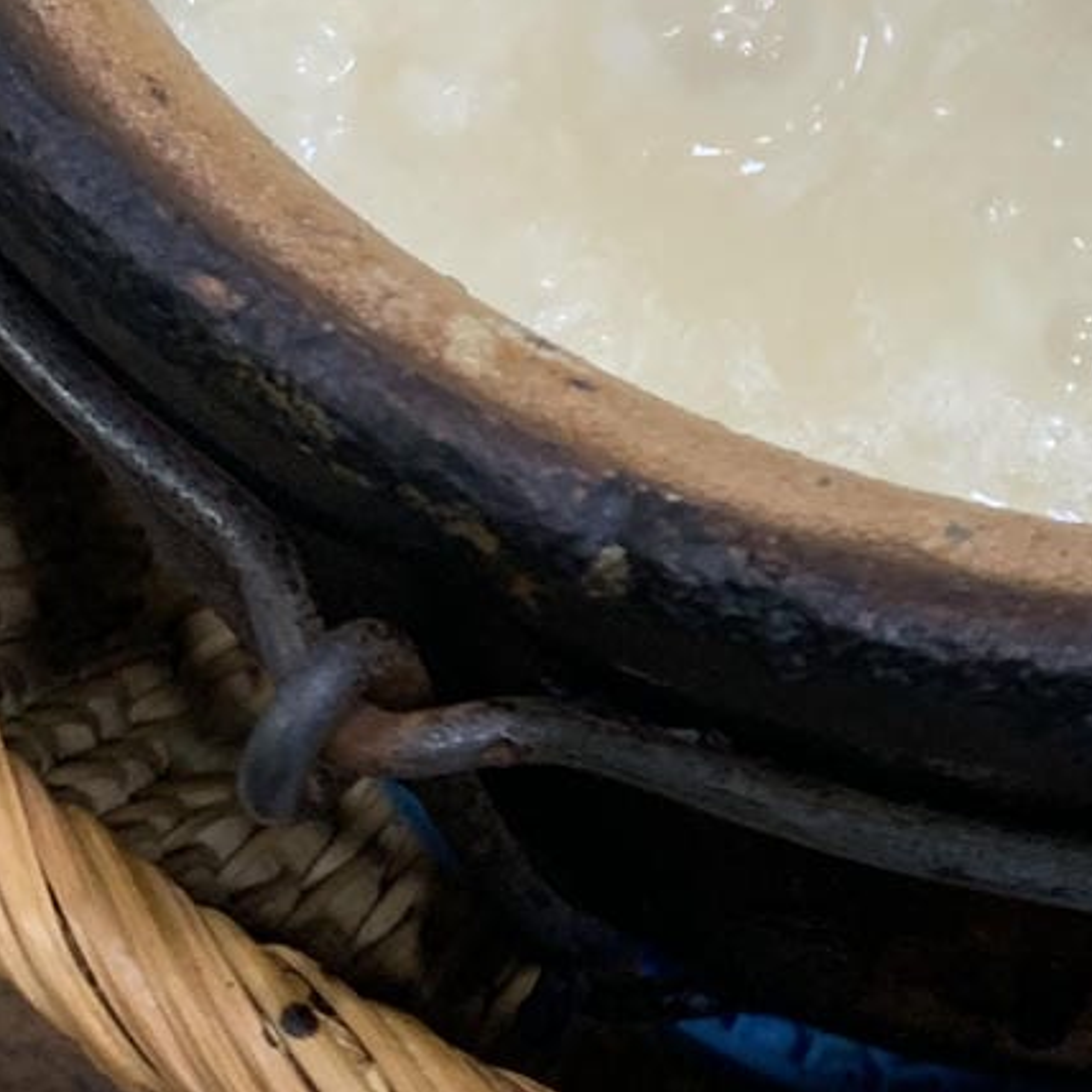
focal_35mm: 86
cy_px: -89
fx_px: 3069
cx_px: 1317
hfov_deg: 19.0
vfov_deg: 19.4
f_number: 1.8
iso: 125
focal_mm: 4.25
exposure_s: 1/60
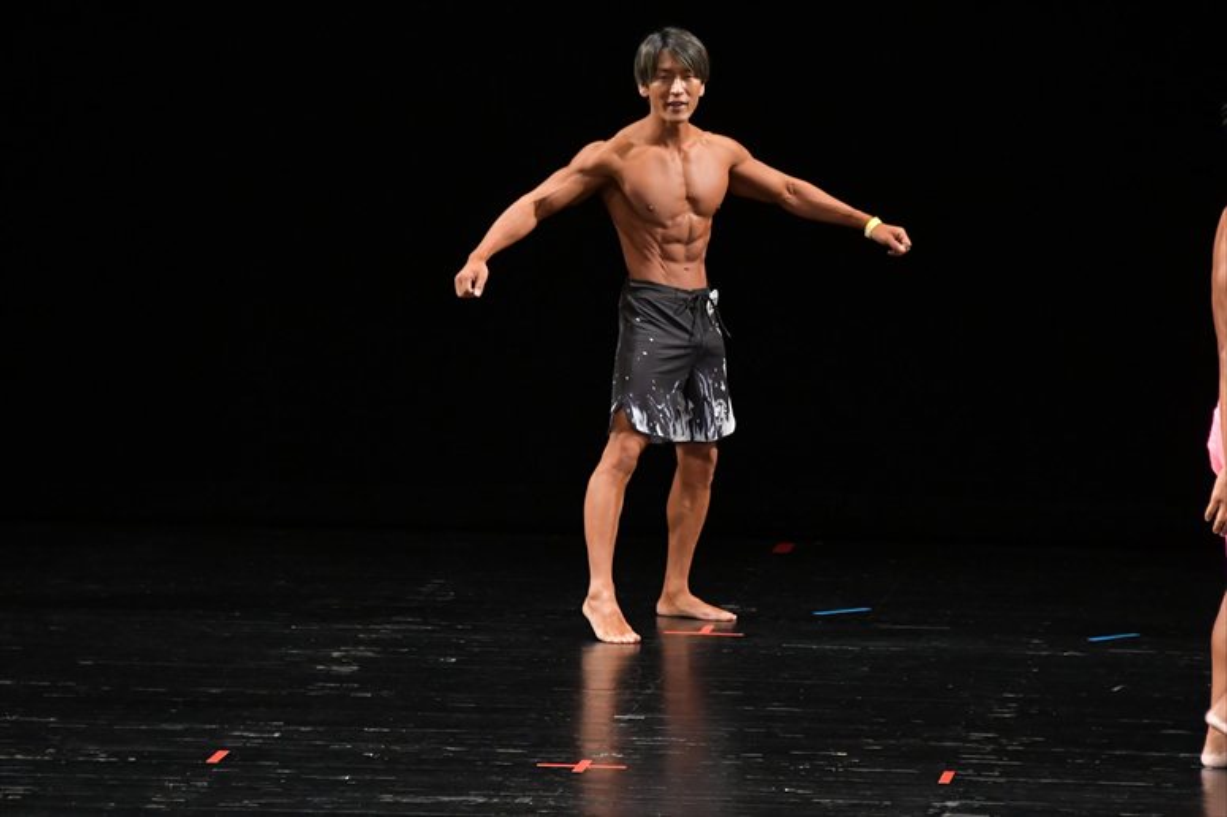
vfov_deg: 4.8
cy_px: 408
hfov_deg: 7.2
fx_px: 9709
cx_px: 614
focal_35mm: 285
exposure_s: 1/400
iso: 3200
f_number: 5.6
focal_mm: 190
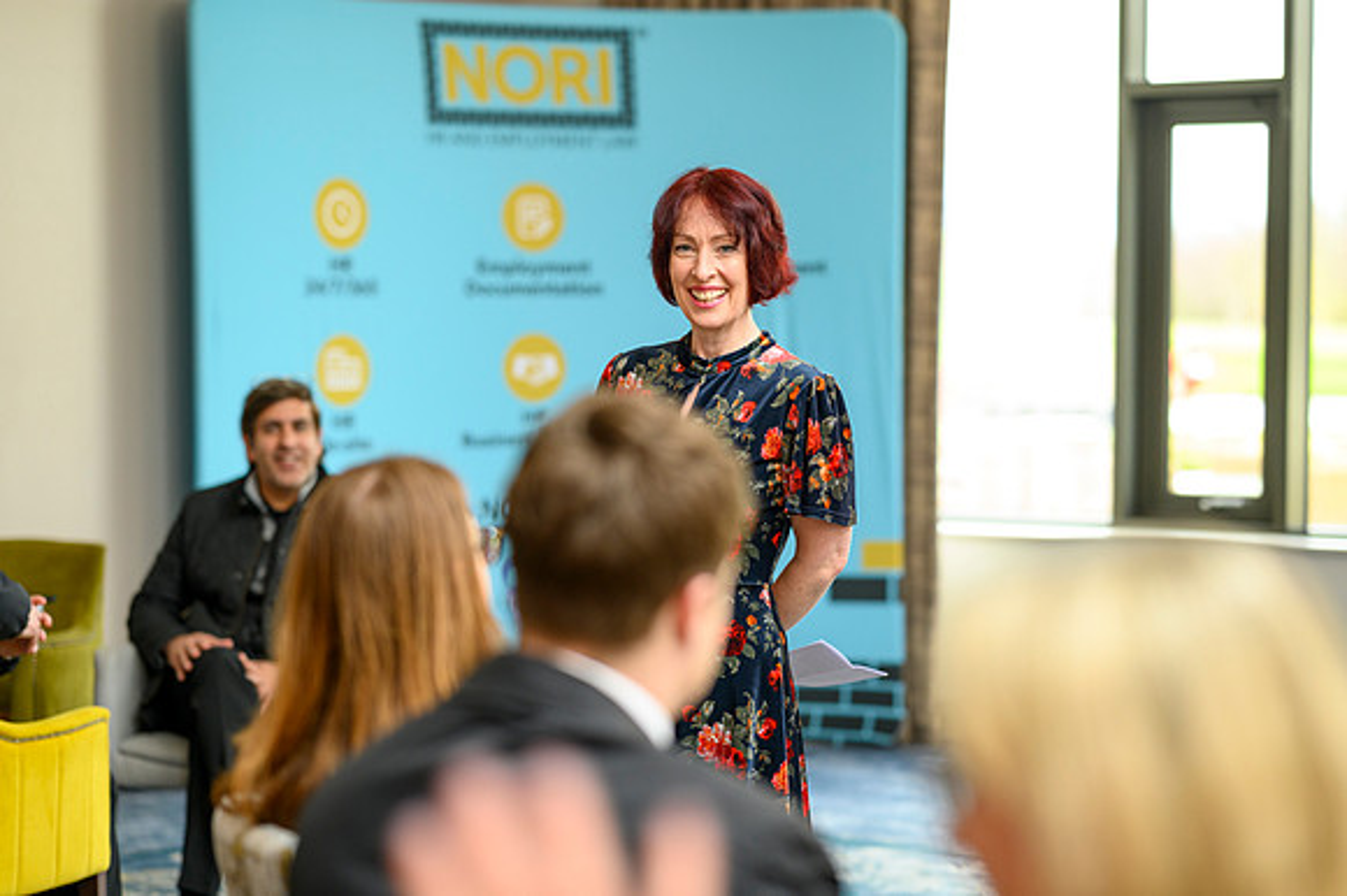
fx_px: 3288
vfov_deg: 15.5
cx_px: 686
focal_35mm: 88
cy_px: 448
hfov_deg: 23.2
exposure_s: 1/200
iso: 640
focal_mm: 85
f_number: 2.2
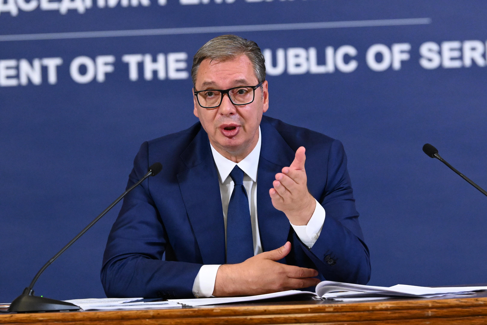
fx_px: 3044
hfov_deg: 9.1
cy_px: 162
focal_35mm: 225
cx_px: 244
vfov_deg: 6.1
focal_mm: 150
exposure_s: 1/200
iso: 6400
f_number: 4
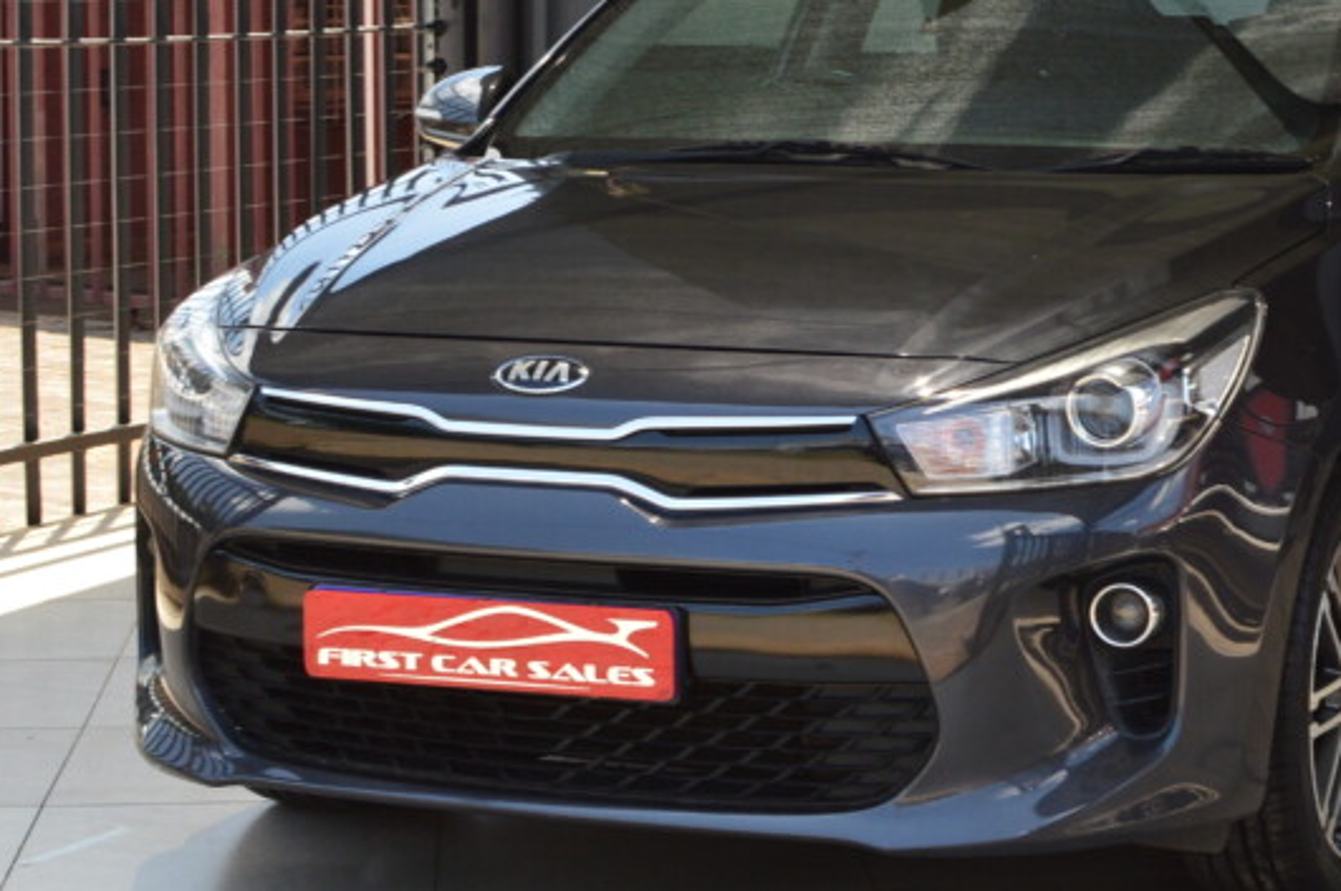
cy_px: 327
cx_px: 962
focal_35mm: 99
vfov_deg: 13.8
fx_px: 3682
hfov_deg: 20.5
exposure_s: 1/200
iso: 400
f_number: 10
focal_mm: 35
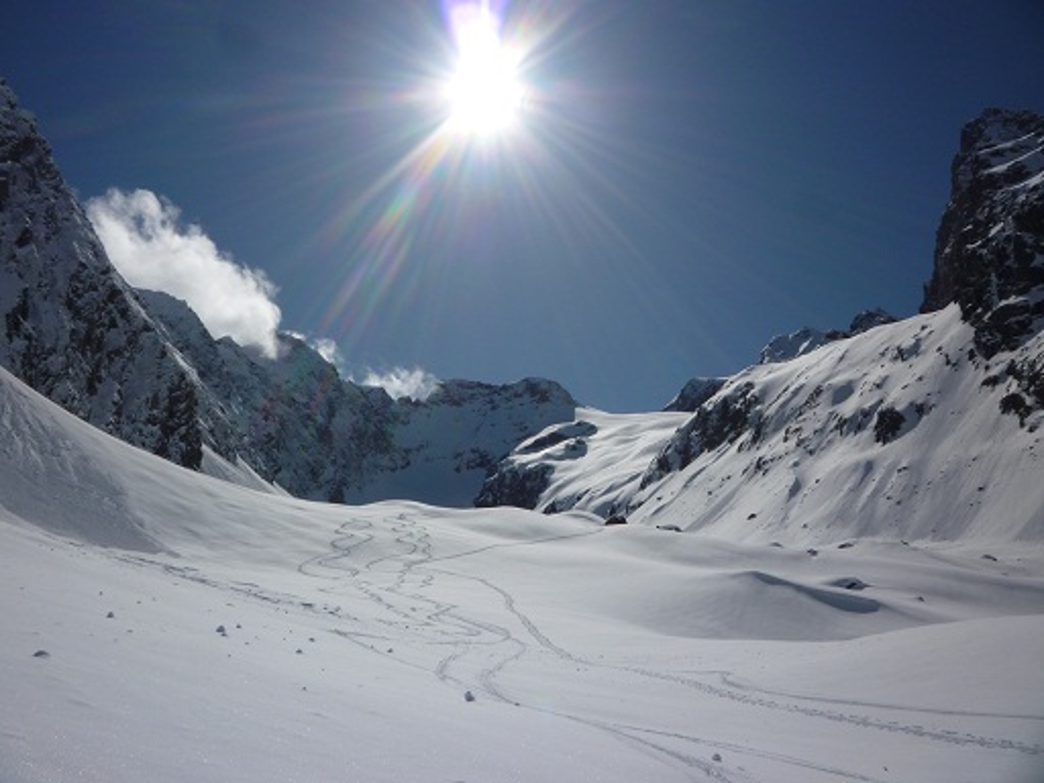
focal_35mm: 29
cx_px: 522
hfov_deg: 61.7
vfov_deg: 48.2
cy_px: 392
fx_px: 875
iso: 80
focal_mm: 5.2
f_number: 8
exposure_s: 1/1300
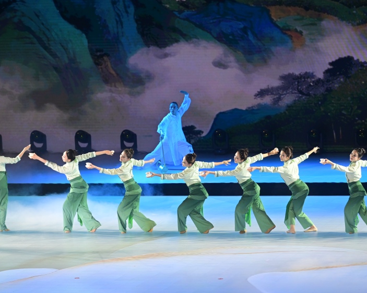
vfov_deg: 6.8
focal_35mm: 227
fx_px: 2465
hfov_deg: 8.5
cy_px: 146
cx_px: 176
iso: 2500
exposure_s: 1/640
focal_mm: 200
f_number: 4.5
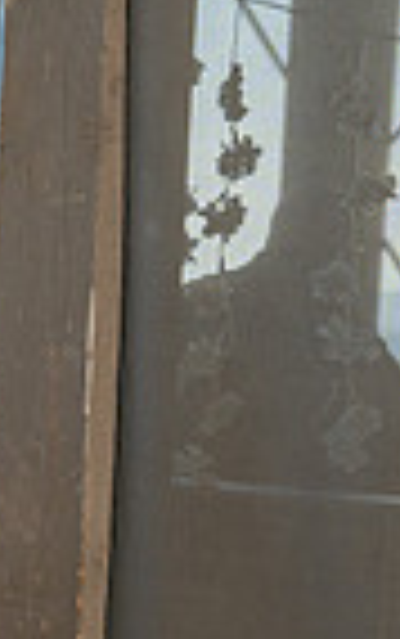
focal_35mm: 158
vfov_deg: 13.1
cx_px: -646
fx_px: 2750
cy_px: 630
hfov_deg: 7.6
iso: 250
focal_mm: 34
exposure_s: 1/200
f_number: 5.6
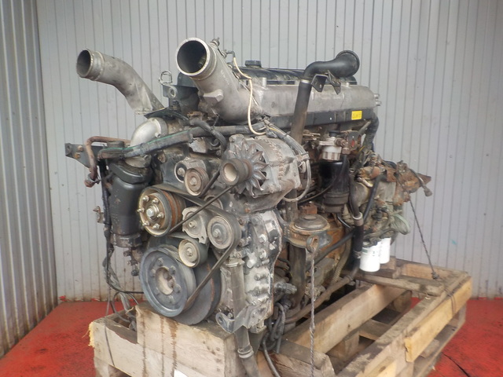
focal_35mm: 30
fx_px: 436
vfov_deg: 46.8
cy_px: 188
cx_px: 252
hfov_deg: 60.0
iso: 180
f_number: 3.3
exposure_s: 1/30
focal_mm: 4.1
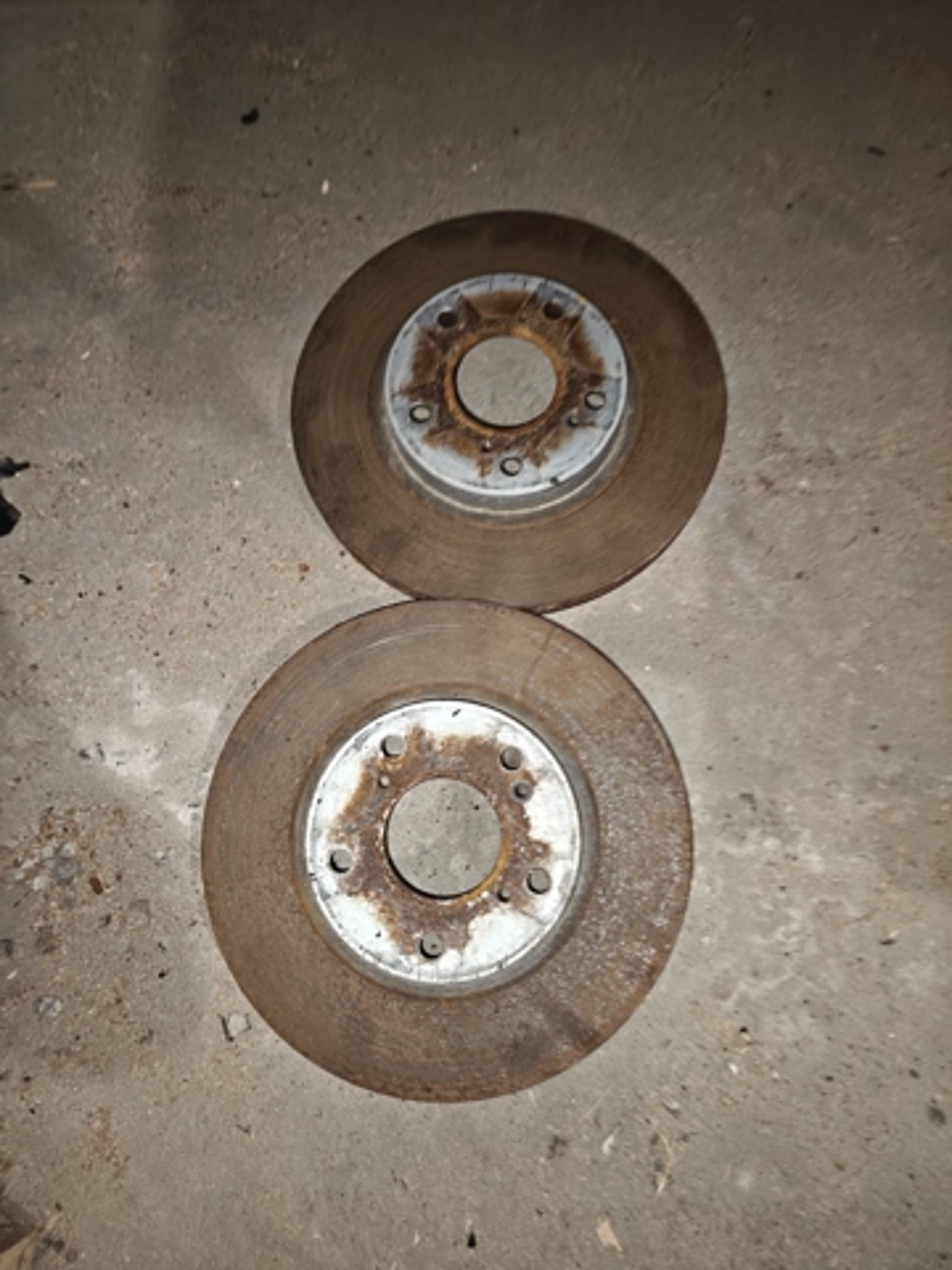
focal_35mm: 24
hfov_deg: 56.8
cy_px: 635
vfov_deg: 71.6
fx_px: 880
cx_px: 476
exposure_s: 1/25
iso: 1600
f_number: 1.8
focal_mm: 5.59
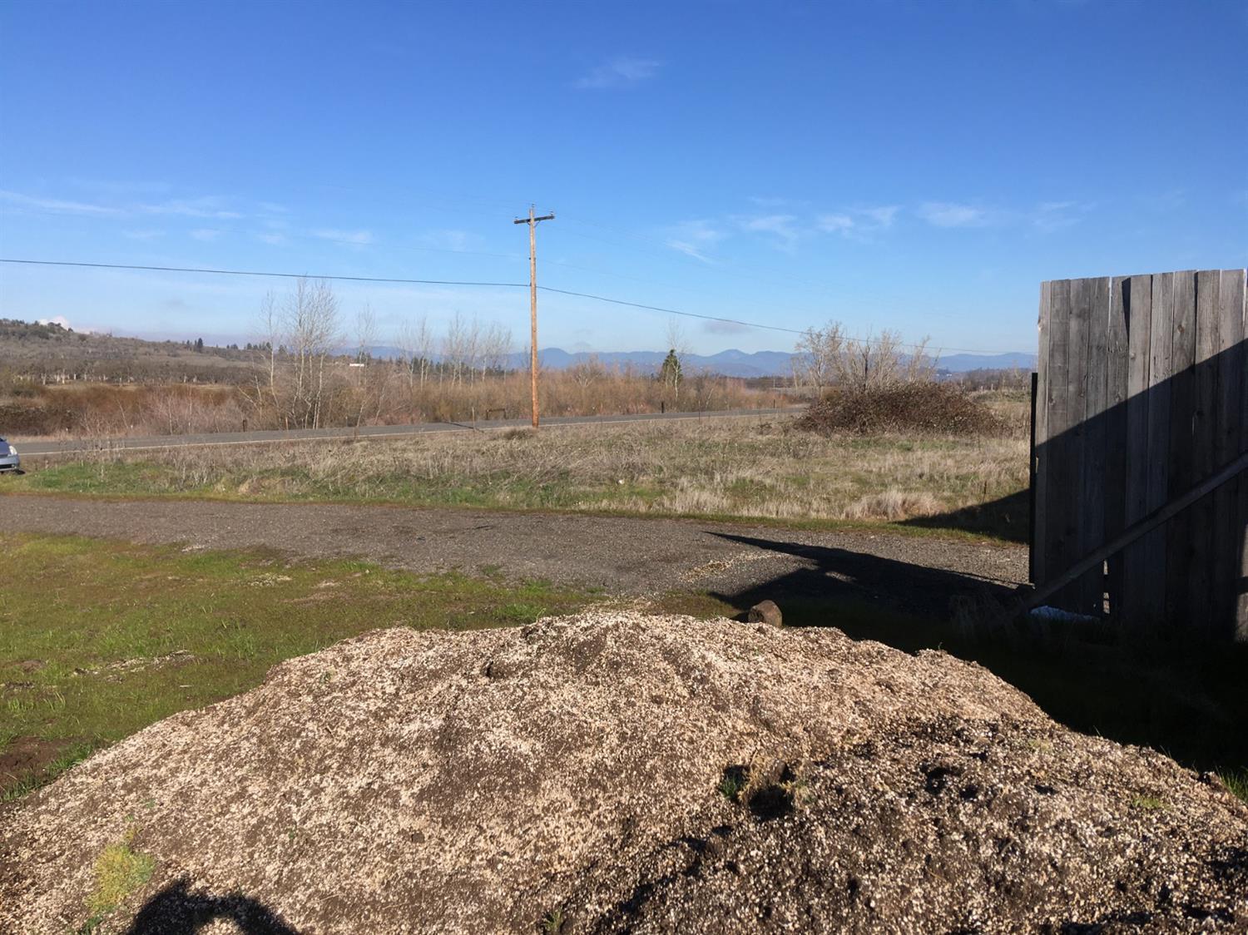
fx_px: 1045
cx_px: 624
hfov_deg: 61.7
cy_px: 468
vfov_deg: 48.2
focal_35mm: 29
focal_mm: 4.15
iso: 25
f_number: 2.2
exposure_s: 1/1603
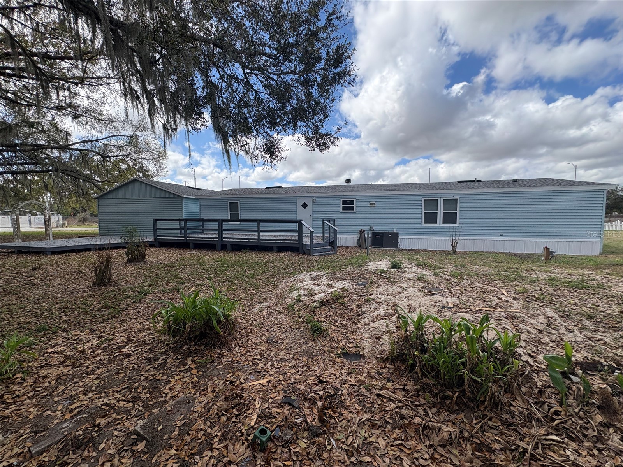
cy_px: 234
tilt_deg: -1.9
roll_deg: +0.1
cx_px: 312
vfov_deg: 85.7
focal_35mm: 14
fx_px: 252
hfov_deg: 102.1
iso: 40
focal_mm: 2.22
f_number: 2.2
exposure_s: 1/1323
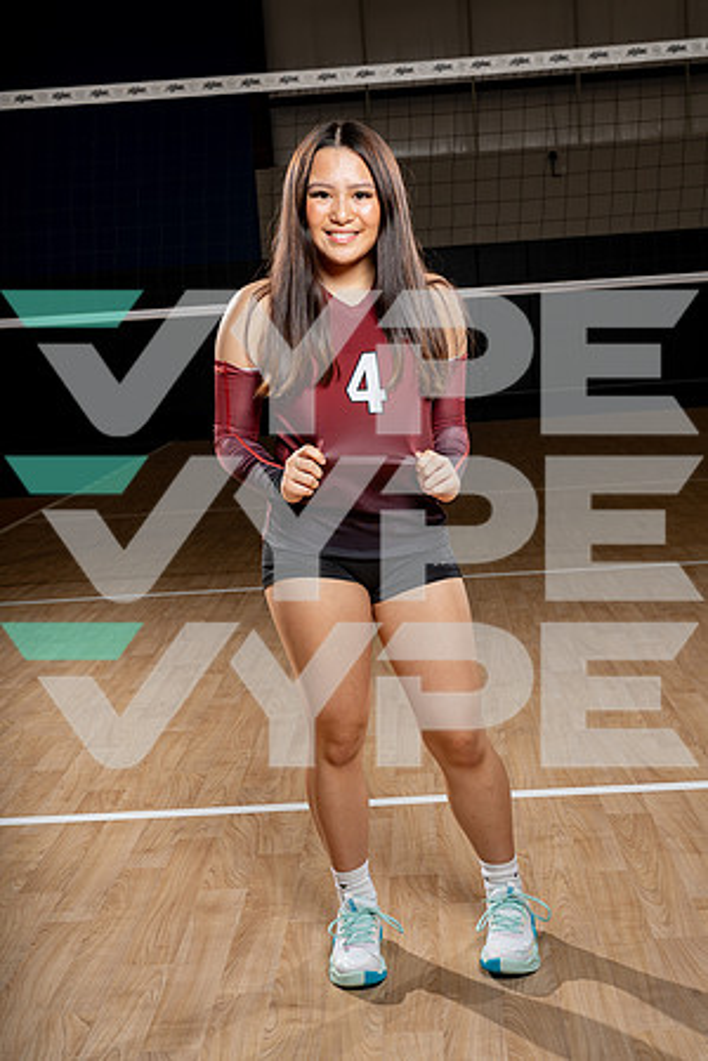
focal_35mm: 48
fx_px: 1416
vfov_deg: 41.1
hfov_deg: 28.1
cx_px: 354
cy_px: 530
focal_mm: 48
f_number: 8
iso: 100
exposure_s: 1/250
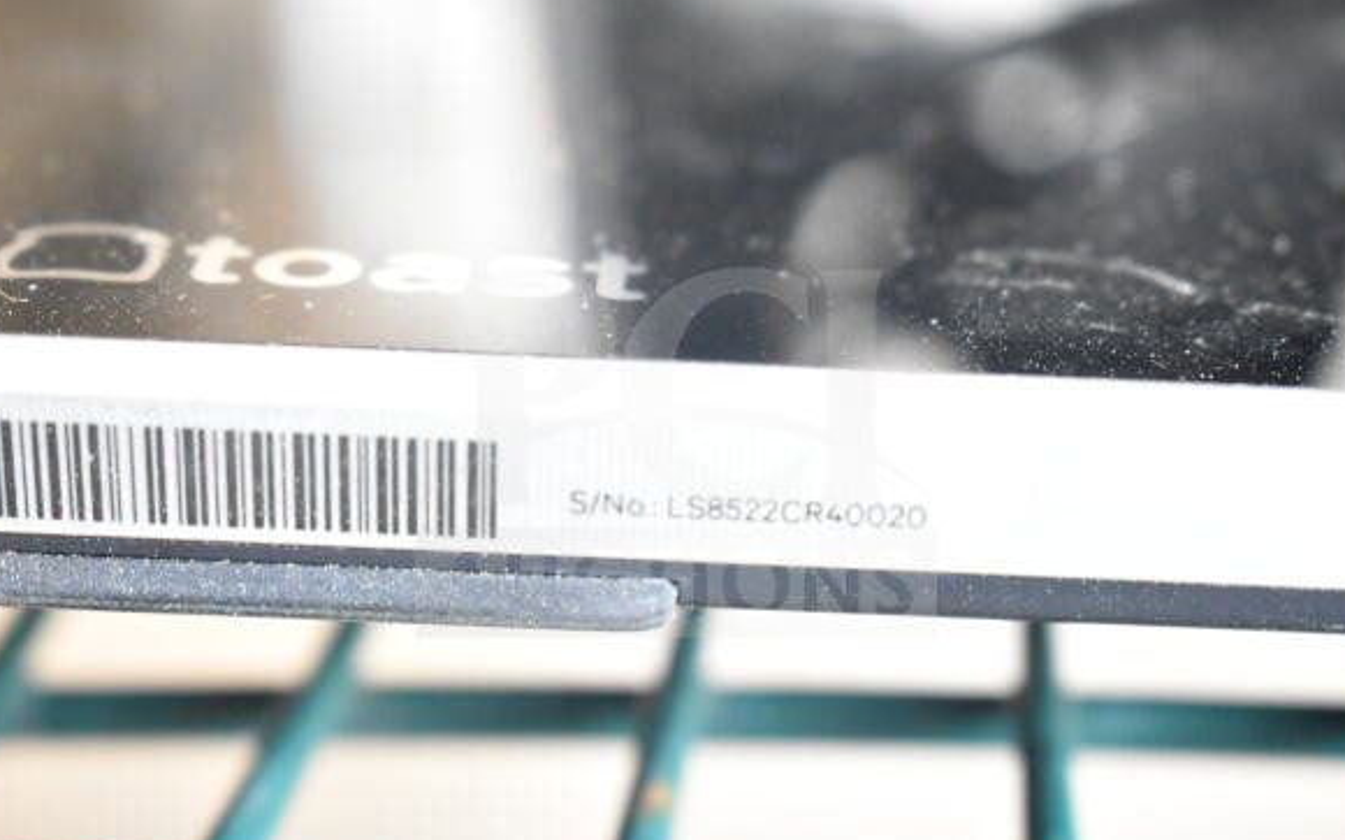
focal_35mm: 74
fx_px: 2711
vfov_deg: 17.6
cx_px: 675
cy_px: 454
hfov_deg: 27.9
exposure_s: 1/80
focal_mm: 46
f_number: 5.3
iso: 7200
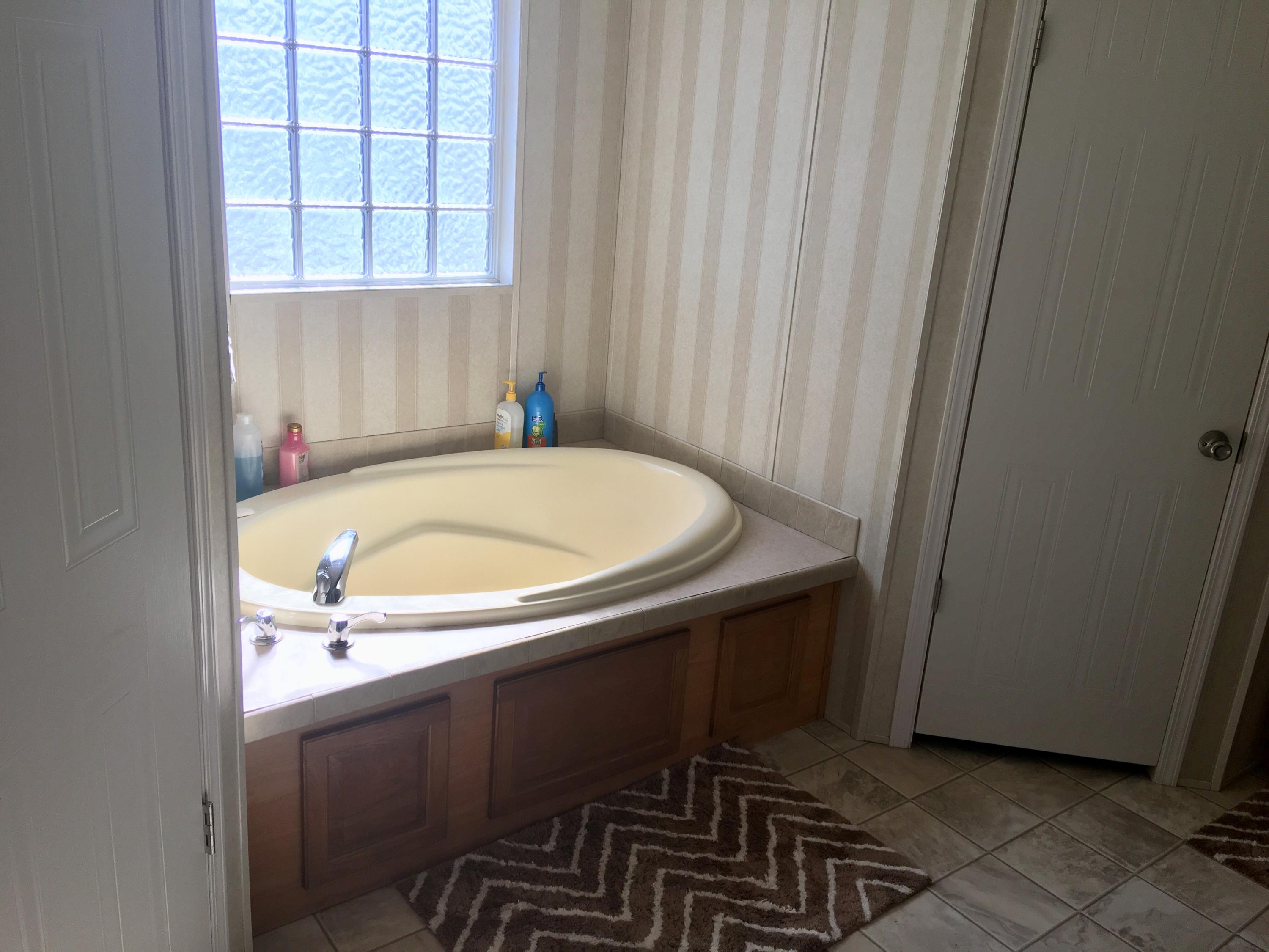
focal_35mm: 29
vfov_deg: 48.2
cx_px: 634
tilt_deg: -15.4
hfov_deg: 61.7
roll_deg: -4.8
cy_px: 476
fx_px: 1063
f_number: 2.2
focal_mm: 4.15
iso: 25
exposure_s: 1/120
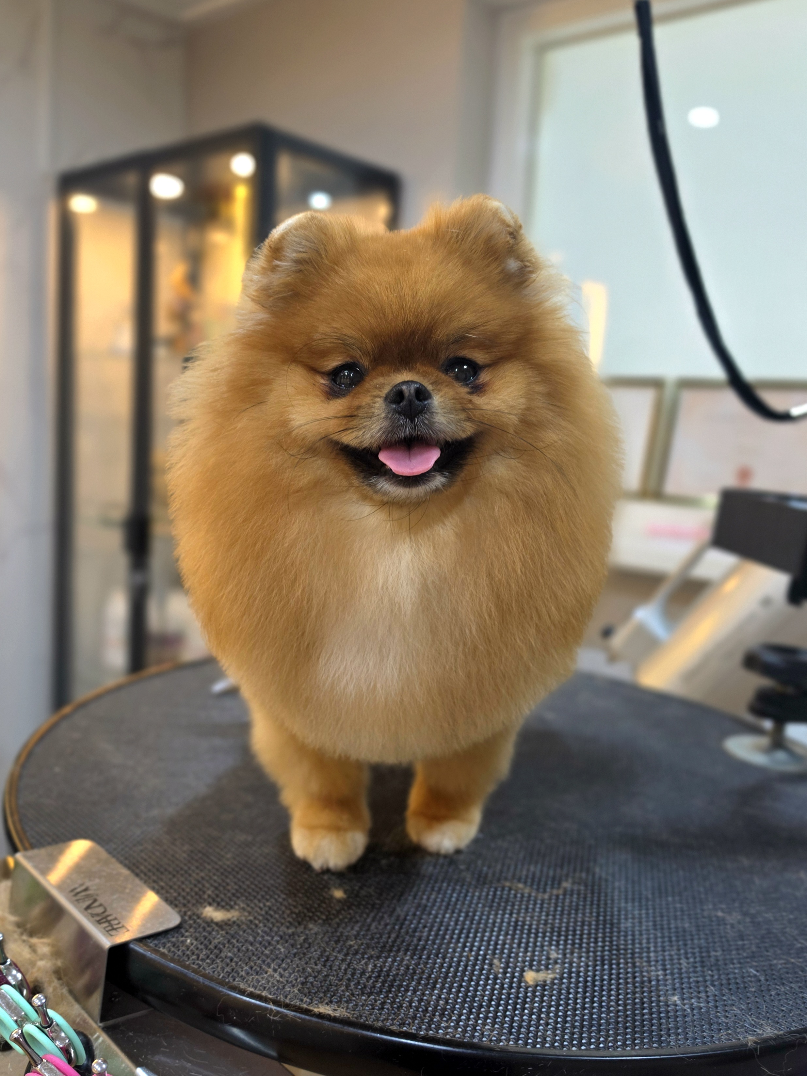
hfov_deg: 58.9
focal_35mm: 23
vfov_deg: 73.9
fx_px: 715
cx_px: 404
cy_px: 538
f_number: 1.4
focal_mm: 6.5
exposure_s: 1/64.1
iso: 80
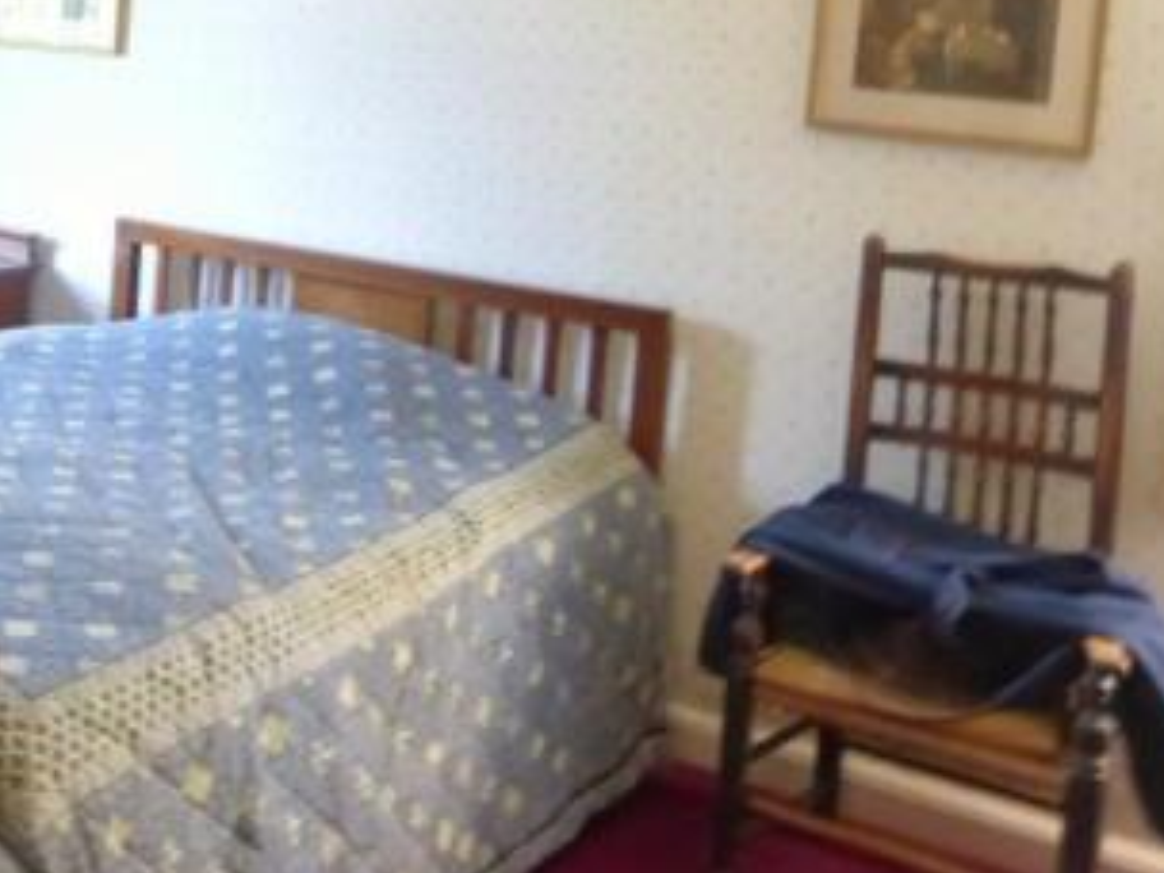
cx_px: 67
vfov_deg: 30.0
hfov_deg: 37.8
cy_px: 63
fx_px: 1547
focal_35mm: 46
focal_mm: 4.3
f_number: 3.3
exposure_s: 1/8
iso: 400
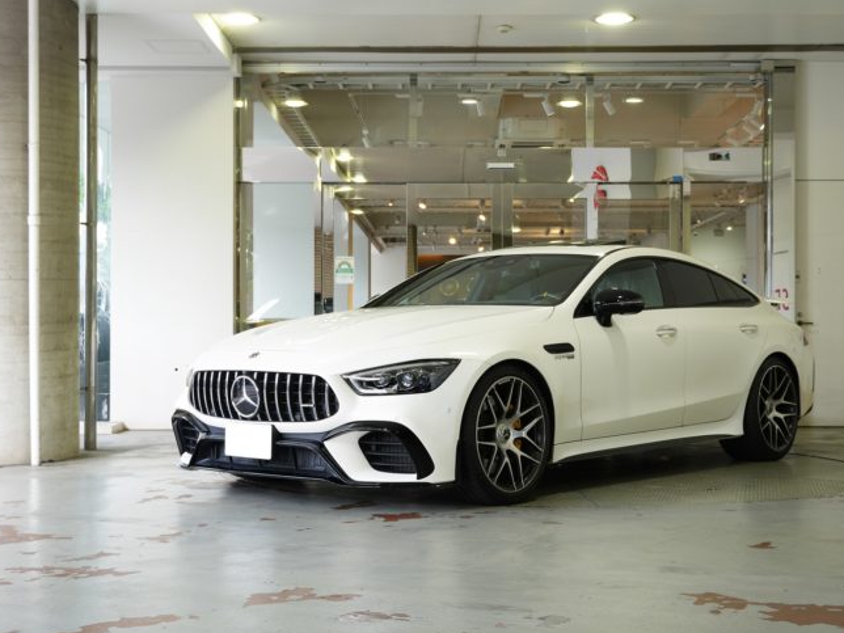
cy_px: 320
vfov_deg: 27.5
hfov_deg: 36.2
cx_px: 446
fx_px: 1292
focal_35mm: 53
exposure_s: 1/50
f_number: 4.5
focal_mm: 32
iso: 100
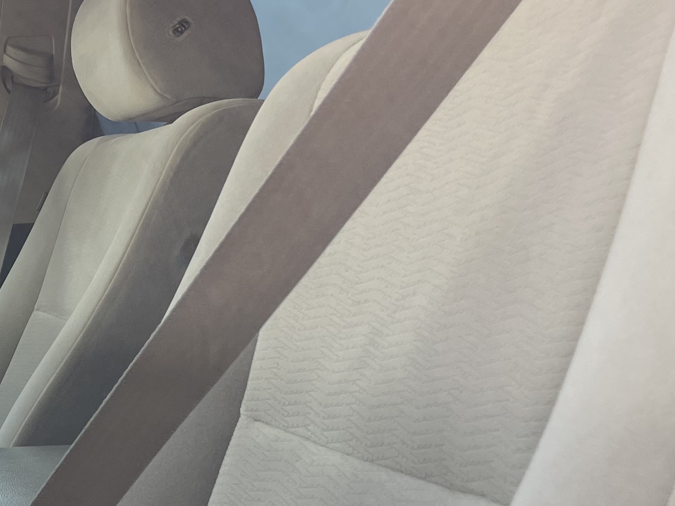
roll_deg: +0.8
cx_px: -199
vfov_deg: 21.3
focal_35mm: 69
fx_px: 1345
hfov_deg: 24.6
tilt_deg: -0.6
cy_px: 274
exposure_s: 1/368
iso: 32
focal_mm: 4.2
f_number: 1.6
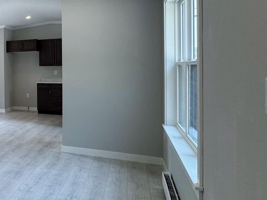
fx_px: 316
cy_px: 71
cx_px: -92
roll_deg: +1.0
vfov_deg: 34.9
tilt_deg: -0.5
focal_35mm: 41
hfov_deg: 32.4
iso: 50
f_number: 2.2
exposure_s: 1/120
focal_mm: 2.22
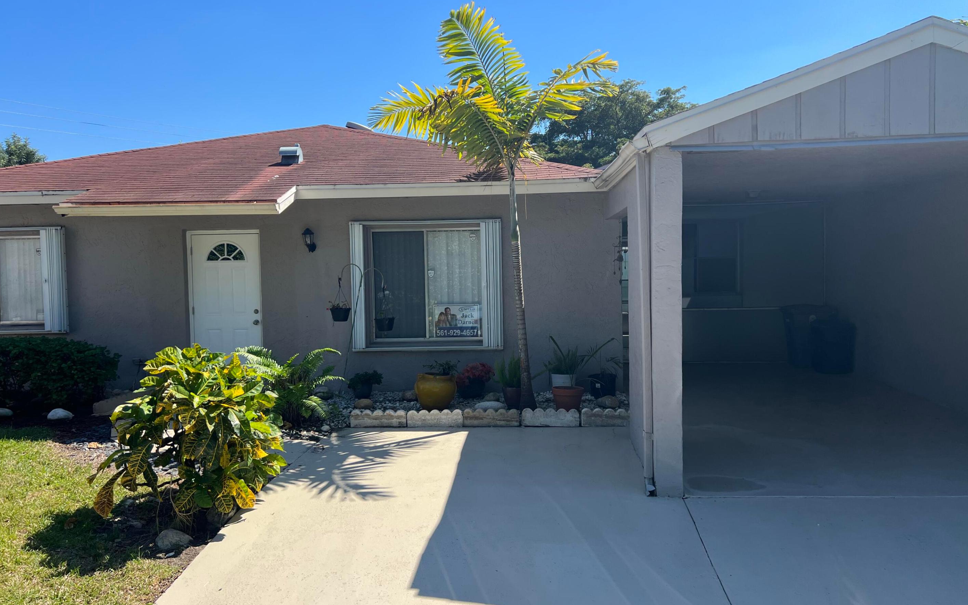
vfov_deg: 44.5
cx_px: 487
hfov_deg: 66.5
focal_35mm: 28
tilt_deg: -1.4
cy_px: 298
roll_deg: +0.3
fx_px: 739
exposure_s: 1/2762
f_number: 1.5
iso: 50
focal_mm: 5.7
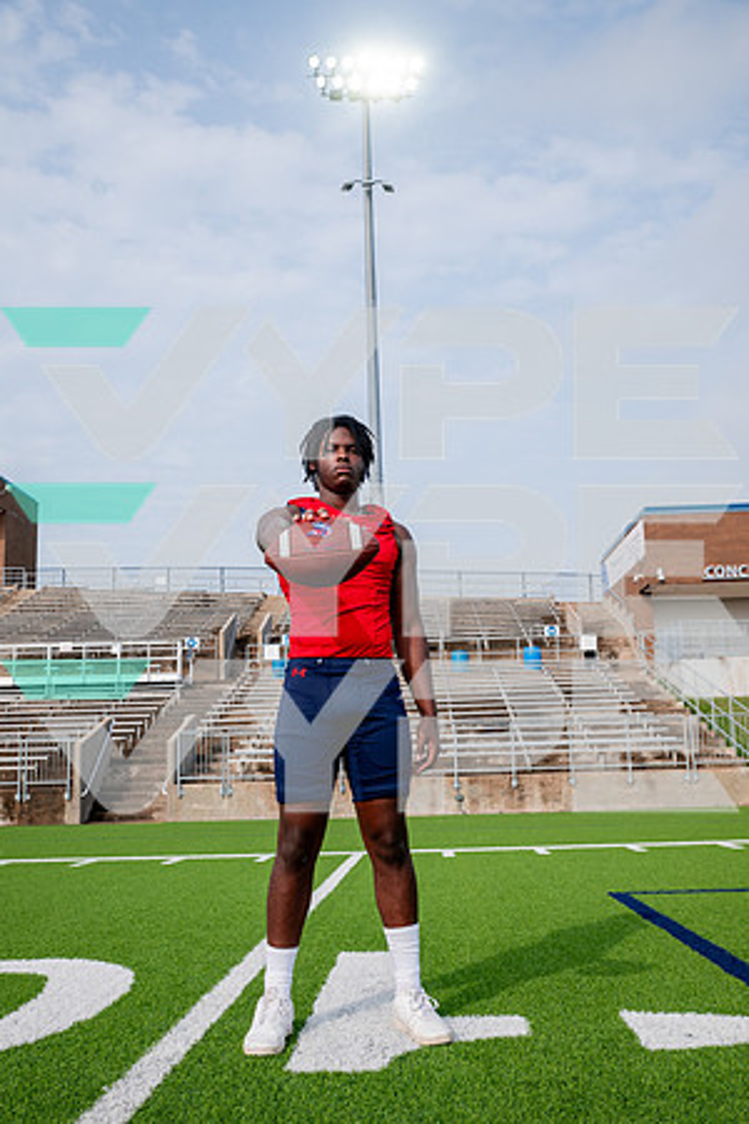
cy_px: 562
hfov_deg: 38.9
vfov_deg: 55.8
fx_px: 1061
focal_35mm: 34
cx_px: 374
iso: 125
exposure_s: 1/320
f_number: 7.1
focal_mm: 34
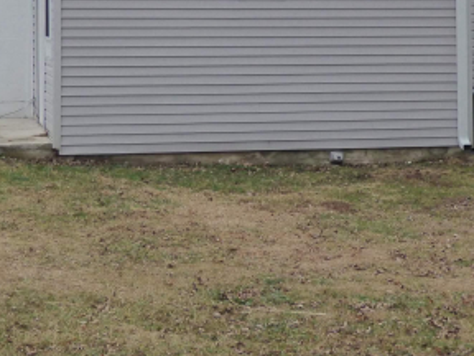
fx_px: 1520
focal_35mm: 111
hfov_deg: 17.7
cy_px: -48
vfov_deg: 13.1
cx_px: 304
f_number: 3.8
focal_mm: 8.24
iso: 200
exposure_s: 1/160
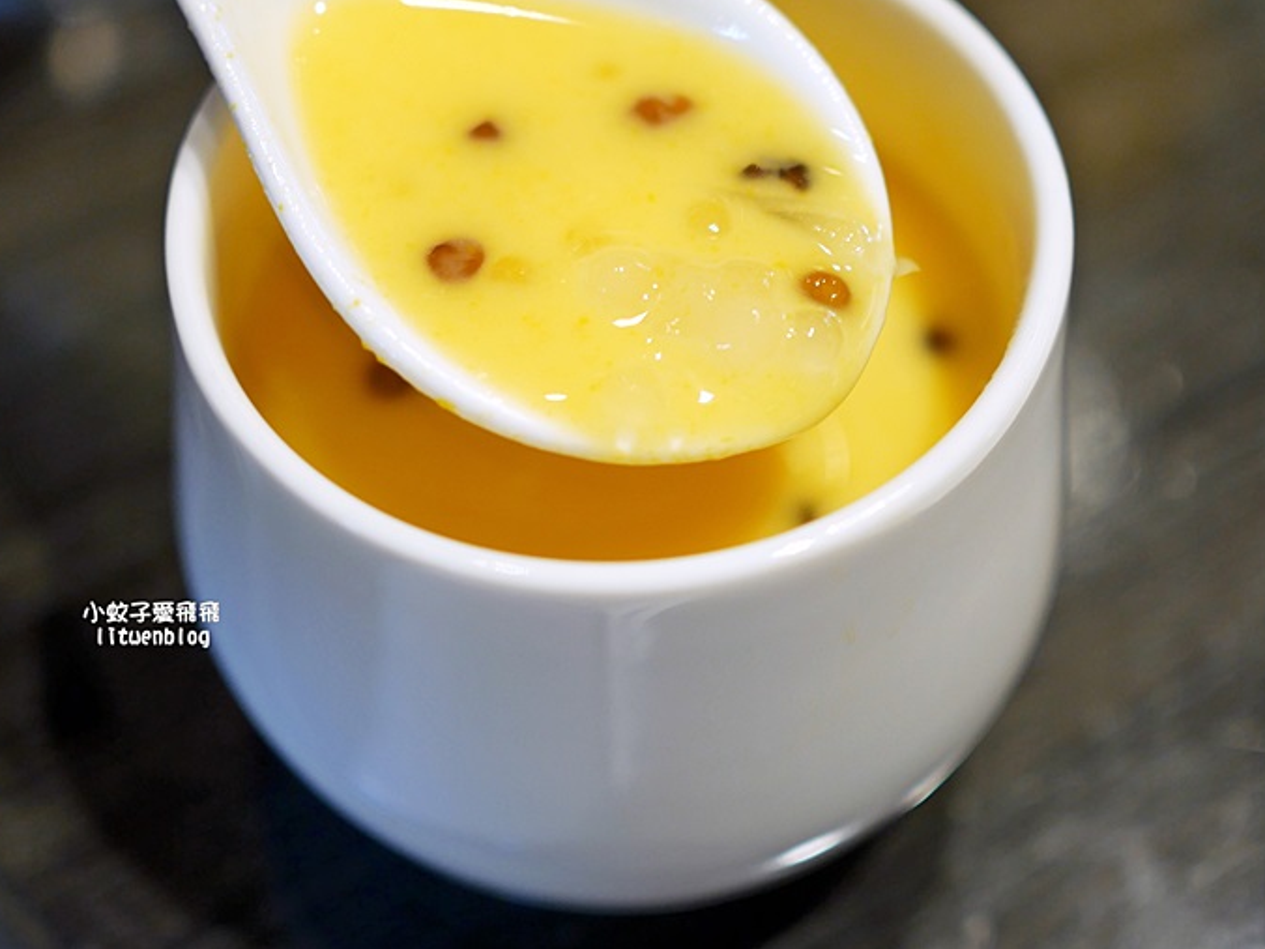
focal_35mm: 74
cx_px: 668
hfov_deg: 26.3
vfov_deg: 19.8
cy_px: 252
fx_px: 2704
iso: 200
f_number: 1.8
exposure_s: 1/125
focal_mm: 25
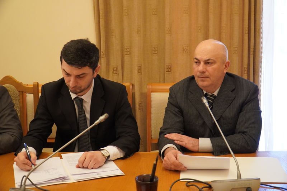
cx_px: 144
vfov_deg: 30.8
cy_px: 96
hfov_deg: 45.0
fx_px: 347
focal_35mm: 44
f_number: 4
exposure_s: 1/160
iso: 4000
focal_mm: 29
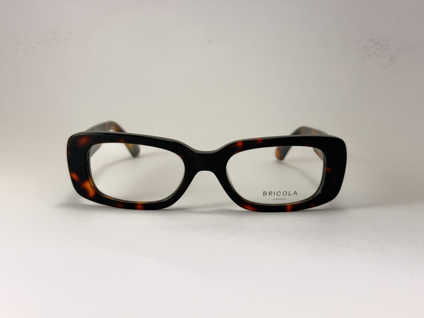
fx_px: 588
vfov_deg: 30.3
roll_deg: -0.9
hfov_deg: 39.7
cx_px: 212
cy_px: 159
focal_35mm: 48
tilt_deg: -8.5
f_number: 1.78
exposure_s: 1/100
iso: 50
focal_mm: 6.76
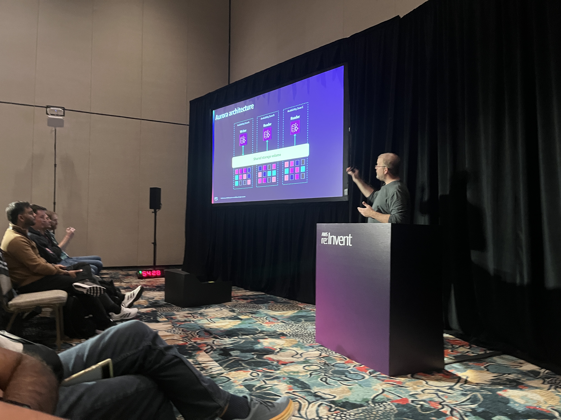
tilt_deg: +2.6
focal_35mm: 26
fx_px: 421
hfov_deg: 67.3
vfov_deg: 53.1
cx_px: 280
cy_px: 210
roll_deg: -0.3
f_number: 1.6
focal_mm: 5.1
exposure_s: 1/30
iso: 640
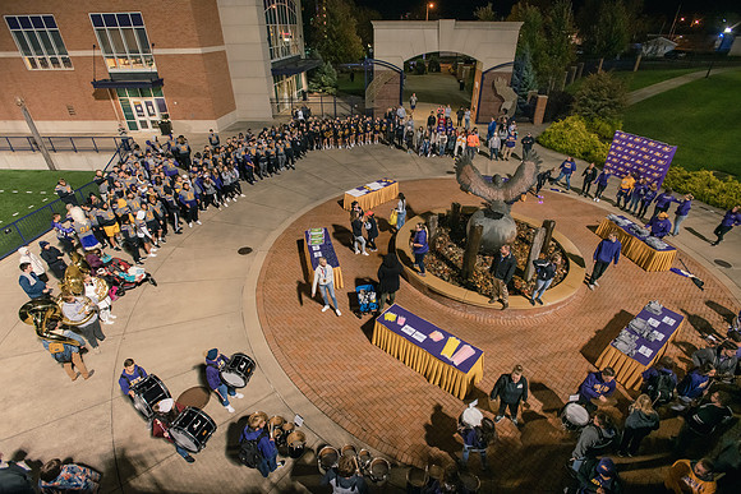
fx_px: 350
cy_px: 247
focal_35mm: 17
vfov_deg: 70.5
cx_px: 370
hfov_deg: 93.3
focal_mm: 17
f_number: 4.5
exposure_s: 1/60
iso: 2500
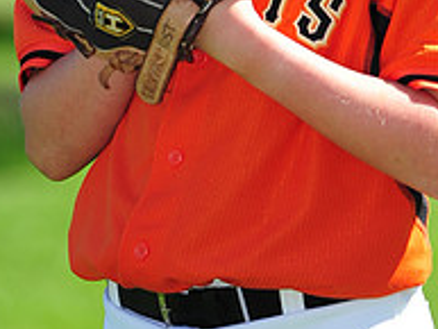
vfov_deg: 2.6
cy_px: -179
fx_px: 7305
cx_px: 281
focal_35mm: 577
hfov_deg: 3.4
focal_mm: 200
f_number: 4.5
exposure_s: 1/800
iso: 200
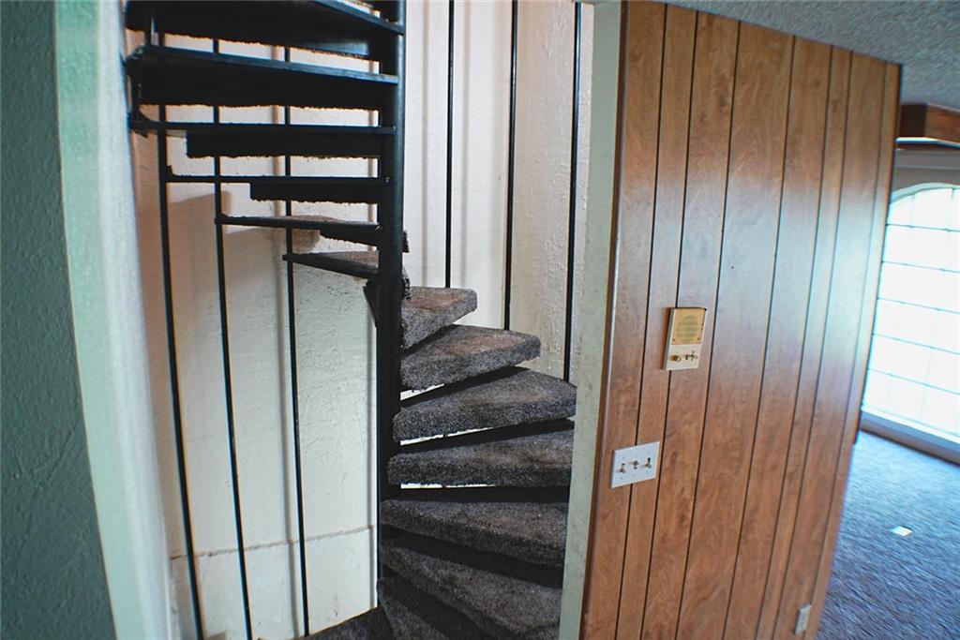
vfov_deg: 42.3
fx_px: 827
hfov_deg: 60.3
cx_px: 480
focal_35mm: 31
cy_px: 320
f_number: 5.6
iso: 1250
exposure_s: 1/30
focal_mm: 31
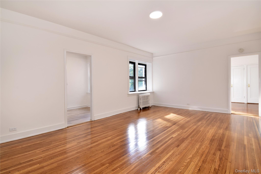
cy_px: 87
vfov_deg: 72.0
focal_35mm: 16
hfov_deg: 95.0
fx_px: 120
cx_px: 130
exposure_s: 1/25
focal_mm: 11
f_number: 11
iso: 640
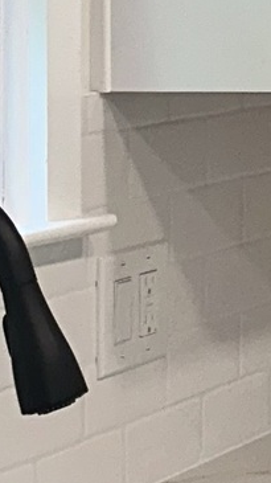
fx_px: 2110
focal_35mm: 165
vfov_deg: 12.6
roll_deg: +0.7
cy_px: -143
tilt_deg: +2.1
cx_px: 896
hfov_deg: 6.5
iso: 50
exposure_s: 1/138
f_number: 1.78
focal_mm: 6.86
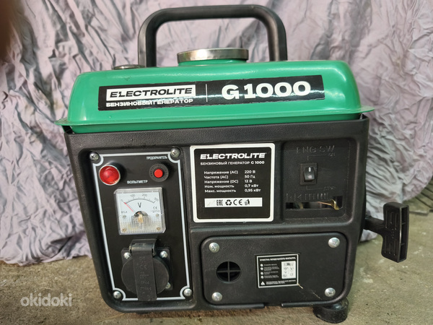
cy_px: 162
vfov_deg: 58.9
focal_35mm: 23
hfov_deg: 73.9
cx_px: 216
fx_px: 288
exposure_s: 1/50
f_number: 1.65
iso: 250
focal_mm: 6.18
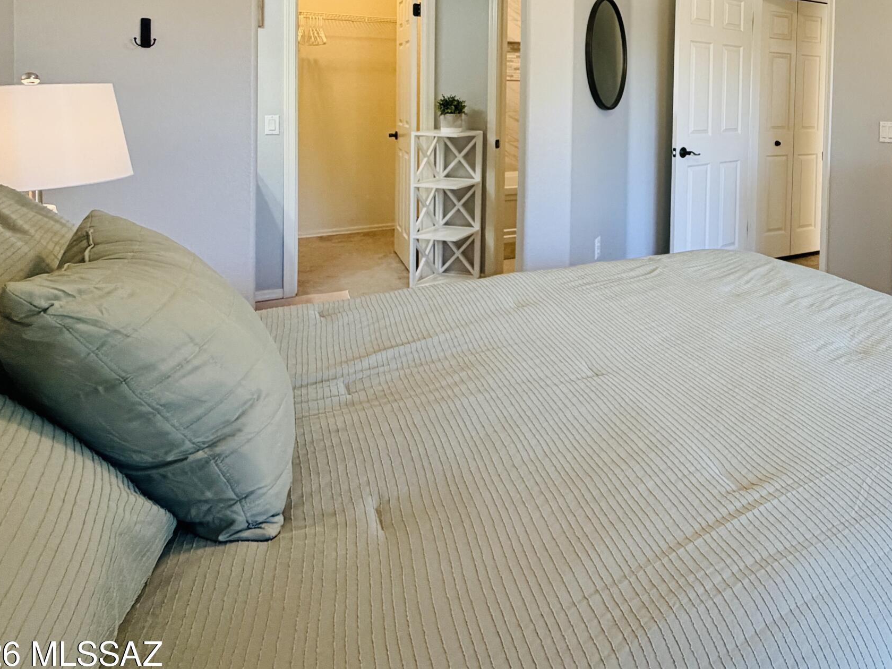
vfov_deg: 50.7
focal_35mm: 25
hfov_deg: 63.3
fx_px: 644
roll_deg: -1.6
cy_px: 112
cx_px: 715
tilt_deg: -1.6
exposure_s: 1/120
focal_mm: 2.22
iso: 200
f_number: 2.2
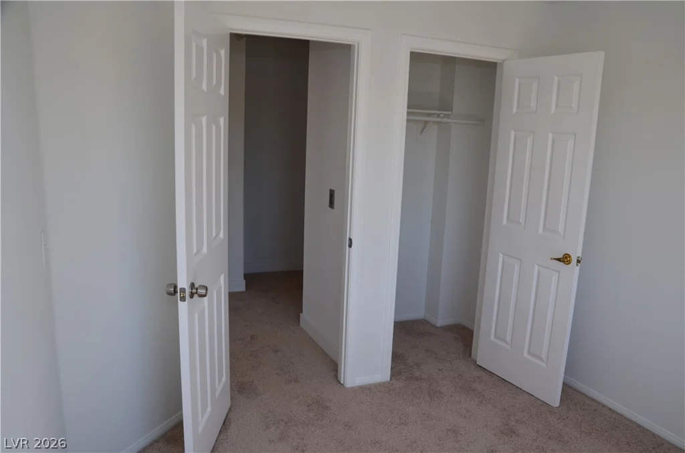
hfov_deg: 62.0
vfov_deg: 43.4
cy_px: 226
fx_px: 570
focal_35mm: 30
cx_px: 342
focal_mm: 20
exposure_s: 1/80
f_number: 10
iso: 200
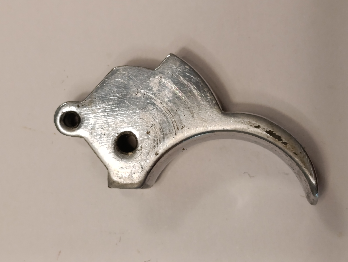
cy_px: 131
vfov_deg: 16.1
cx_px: 174
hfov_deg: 21.3
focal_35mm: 92
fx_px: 926
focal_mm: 6.14
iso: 500
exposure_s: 1/100
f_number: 1.6
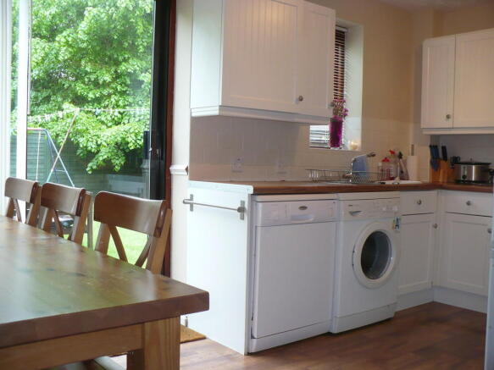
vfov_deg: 38.7
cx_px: 247
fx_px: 528
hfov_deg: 50.1
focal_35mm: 37
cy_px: 185
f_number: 2.8
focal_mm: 6.1
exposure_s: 1/50
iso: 200
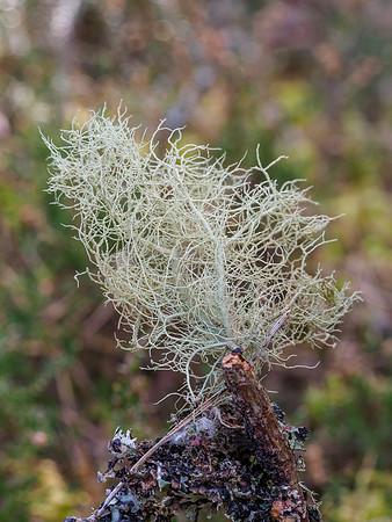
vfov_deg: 16.4
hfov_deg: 12.4
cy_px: 261
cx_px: 196
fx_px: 1810
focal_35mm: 120
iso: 800
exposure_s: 1/30
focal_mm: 60
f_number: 10
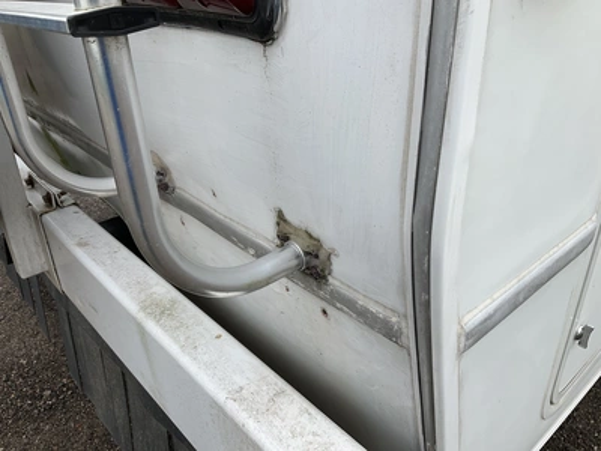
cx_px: 300
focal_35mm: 29
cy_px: 226
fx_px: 503
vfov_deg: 48.2
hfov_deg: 61.7
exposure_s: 1/1195
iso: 25
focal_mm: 3
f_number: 1.8
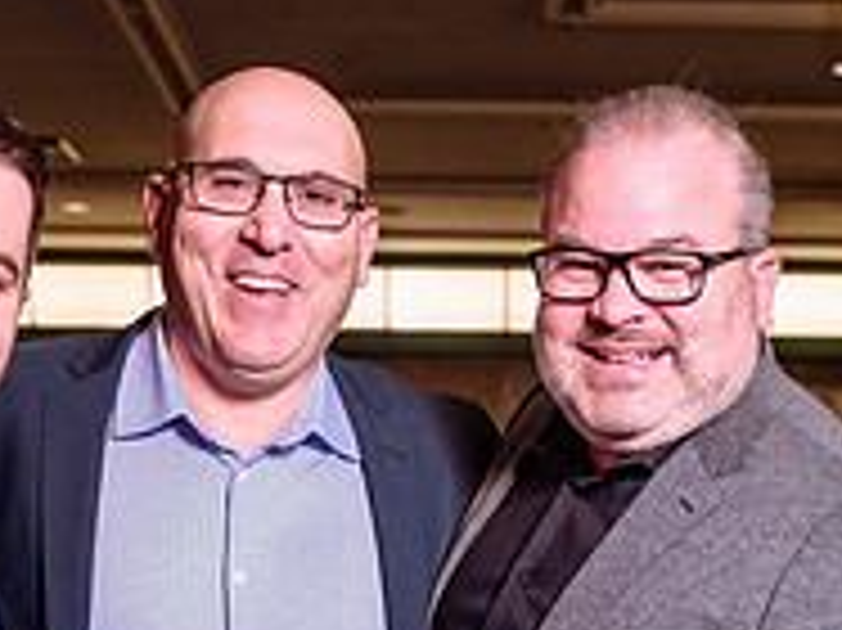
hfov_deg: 20.2
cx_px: 495
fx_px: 2358
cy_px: 756
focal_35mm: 97
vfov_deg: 14.7
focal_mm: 31
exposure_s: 1/60
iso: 800
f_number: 3.5
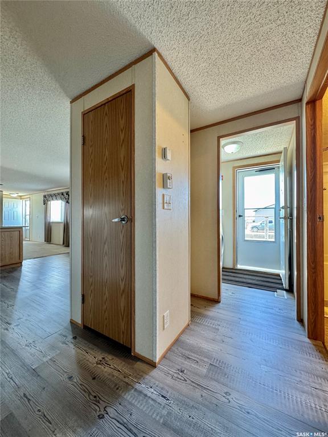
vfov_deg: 102.1
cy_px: 218
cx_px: 164
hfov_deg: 85.7
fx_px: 177
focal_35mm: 14
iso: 500
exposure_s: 1/60
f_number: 2.2
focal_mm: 2.22
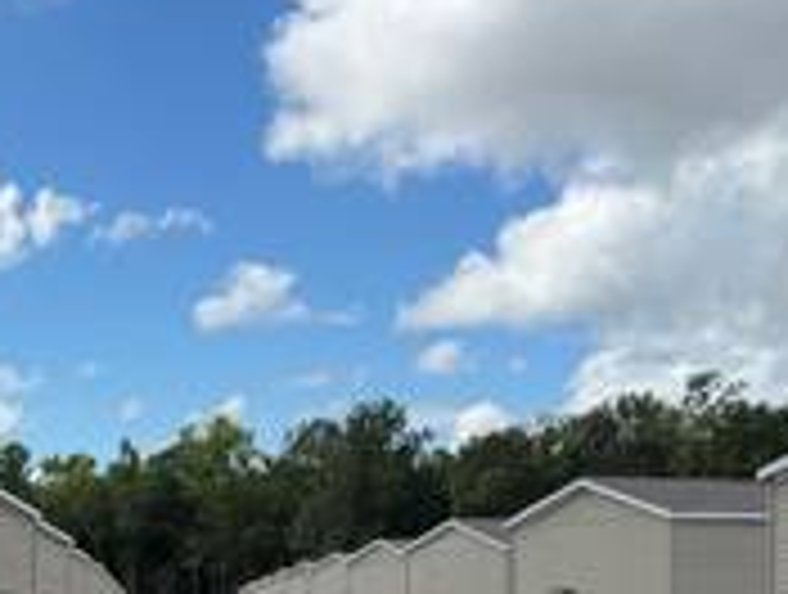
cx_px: 214
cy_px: 706
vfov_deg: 19.1
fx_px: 1665
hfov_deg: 26.3
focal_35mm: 73
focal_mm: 6.76
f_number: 1.78
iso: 80
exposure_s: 1/4673
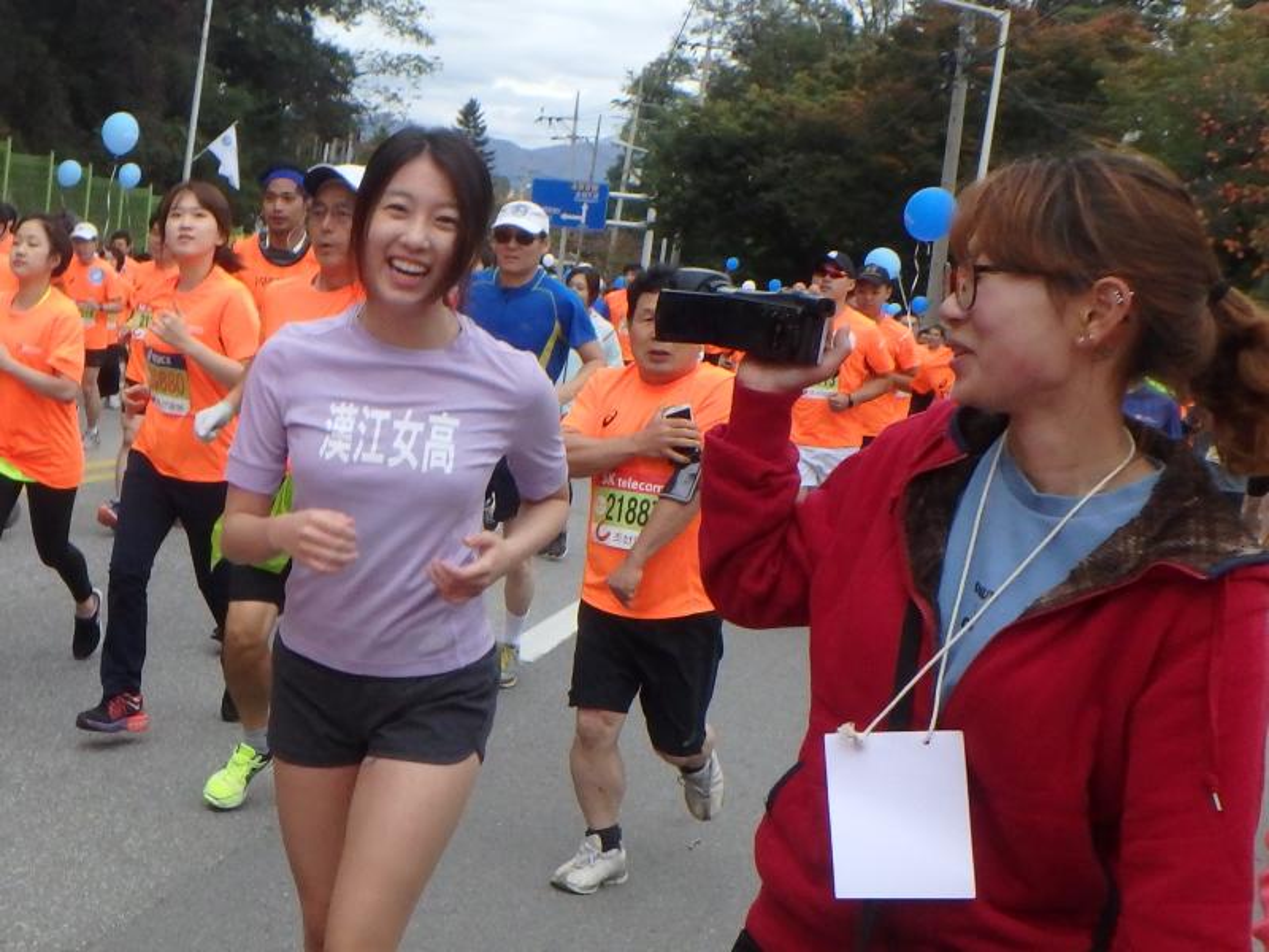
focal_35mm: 29
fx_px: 1063
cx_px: 634
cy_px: 476
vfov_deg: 48.2
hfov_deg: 61.7
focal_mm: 5.2
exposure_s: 1/500
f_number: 4.6
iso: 400
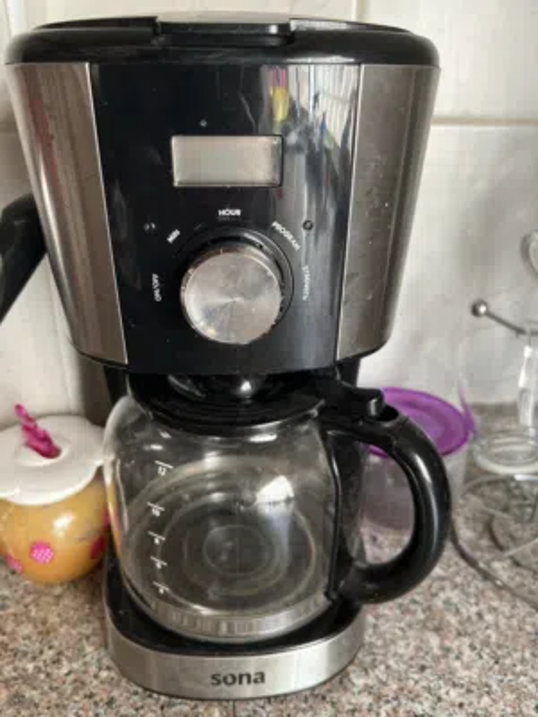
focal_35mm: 26
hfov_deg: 53.1
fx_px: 539
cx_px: 269
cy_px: 358
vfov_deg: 67.3
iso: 320
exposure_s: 1/60
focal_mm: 5.7
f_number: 1.5
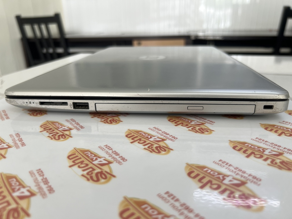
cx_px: 146
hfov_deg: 67.3
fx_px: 219
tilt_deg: -19.9
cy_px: 110
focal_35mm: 26
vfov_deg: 53.1
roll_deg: +1.5
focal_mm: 5.7
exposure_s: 1/100
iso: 50
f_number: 1.5
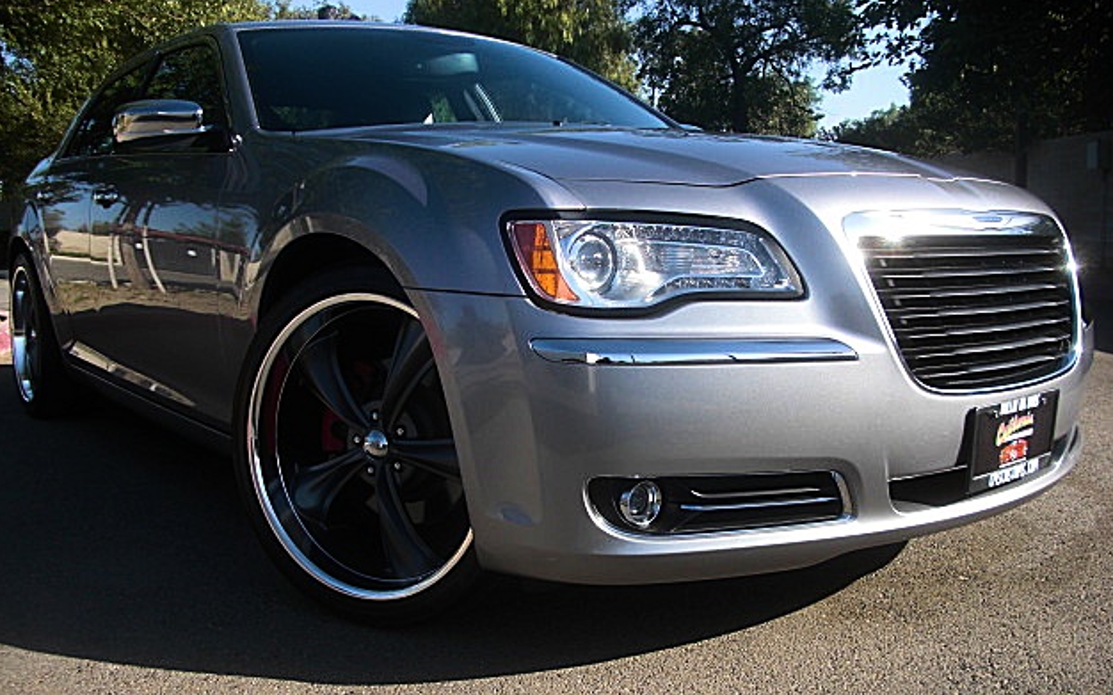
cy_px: 402
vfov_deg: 32.7
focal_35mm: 39
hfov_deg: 50.4
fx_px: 1183
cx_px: 560
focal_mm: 6.3
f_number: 2.8
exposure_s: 1/500
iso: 50
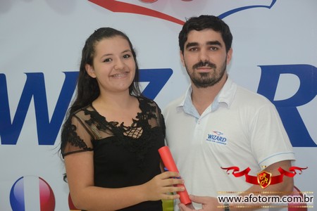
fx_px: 766
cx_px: 158
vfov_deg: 15.7
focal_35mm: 87
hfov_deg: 23.4
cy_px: 106
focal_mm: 58
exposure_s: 1/80
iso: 1600
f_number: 5
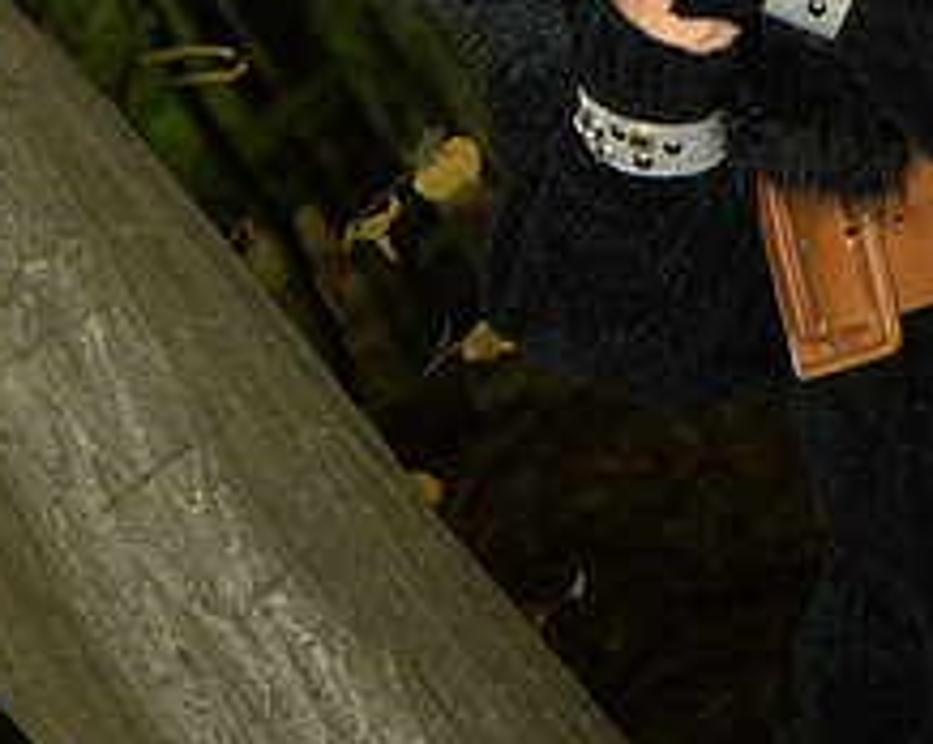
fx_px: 4413
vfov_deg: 9.5
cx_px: 520
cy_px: -167
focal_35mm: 160
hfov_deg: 12.1
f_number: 5.6
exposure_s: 1/80
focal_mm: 55
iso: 200
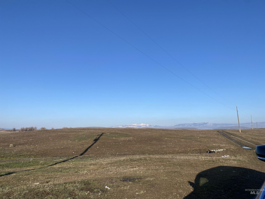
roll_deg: +0.7
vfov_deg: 53.1
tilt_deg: +7.0
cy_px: 100
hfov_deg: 67.3
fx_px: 199
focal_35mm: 26
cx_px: 132
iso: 32
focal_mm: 4.25
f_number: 1.8
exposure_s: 1/3497
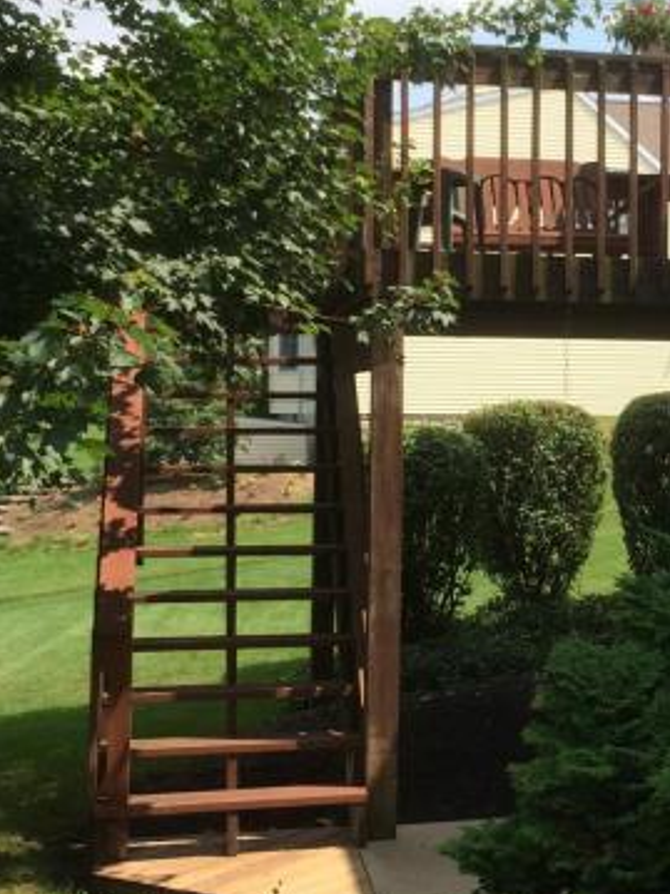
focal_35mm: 62
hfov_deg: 23.1
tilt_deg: -2.0
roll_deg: +1.2
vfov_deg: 31.2
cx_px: 595
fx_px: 1601
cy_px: 413
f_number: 2.2
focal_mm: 4.15
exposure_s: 1/1282
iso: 32
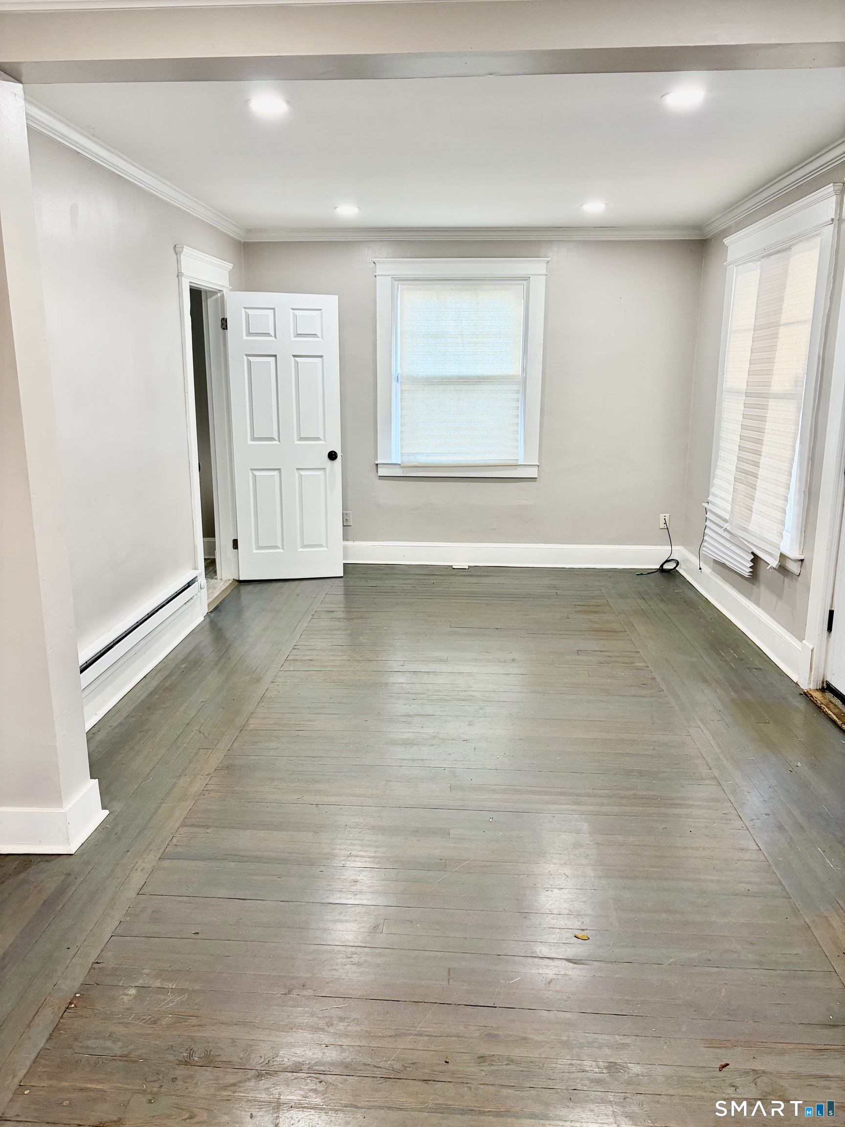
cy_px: 564
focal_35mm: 26
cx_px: 422
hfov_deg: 53.1
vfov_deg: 67.3
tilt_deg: -12.1
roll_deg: -0.2
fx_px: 846
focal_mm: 5.96
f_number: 1.6
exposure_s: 1/60
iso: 80
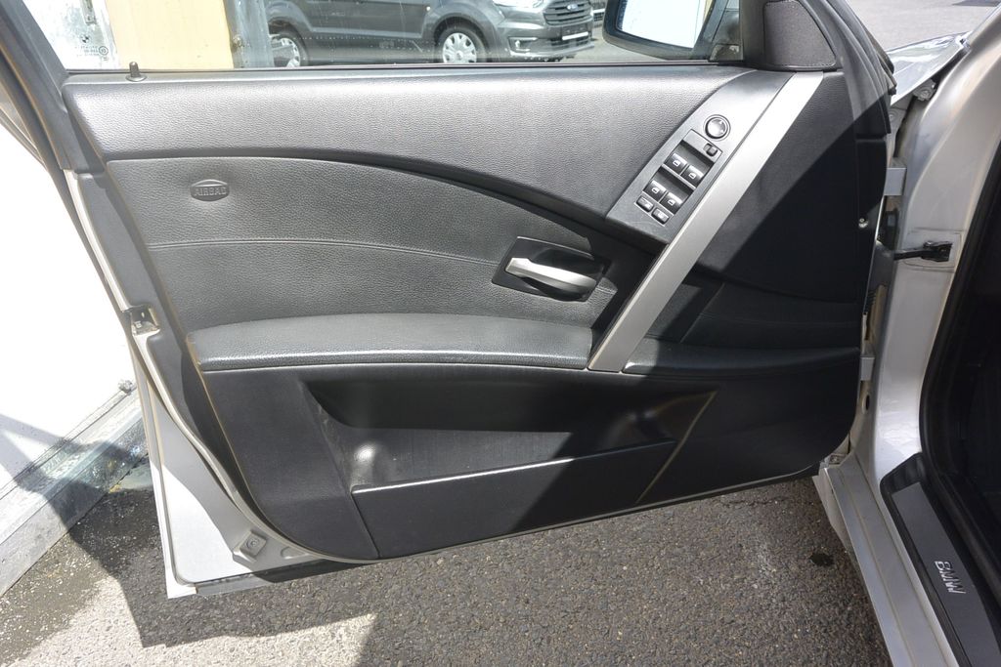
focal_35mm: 29
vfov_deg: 45.0
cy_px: 334
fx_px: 806
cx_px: 500
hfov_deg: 63.7
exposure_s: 1/500
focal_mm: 11
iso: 160
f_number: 4
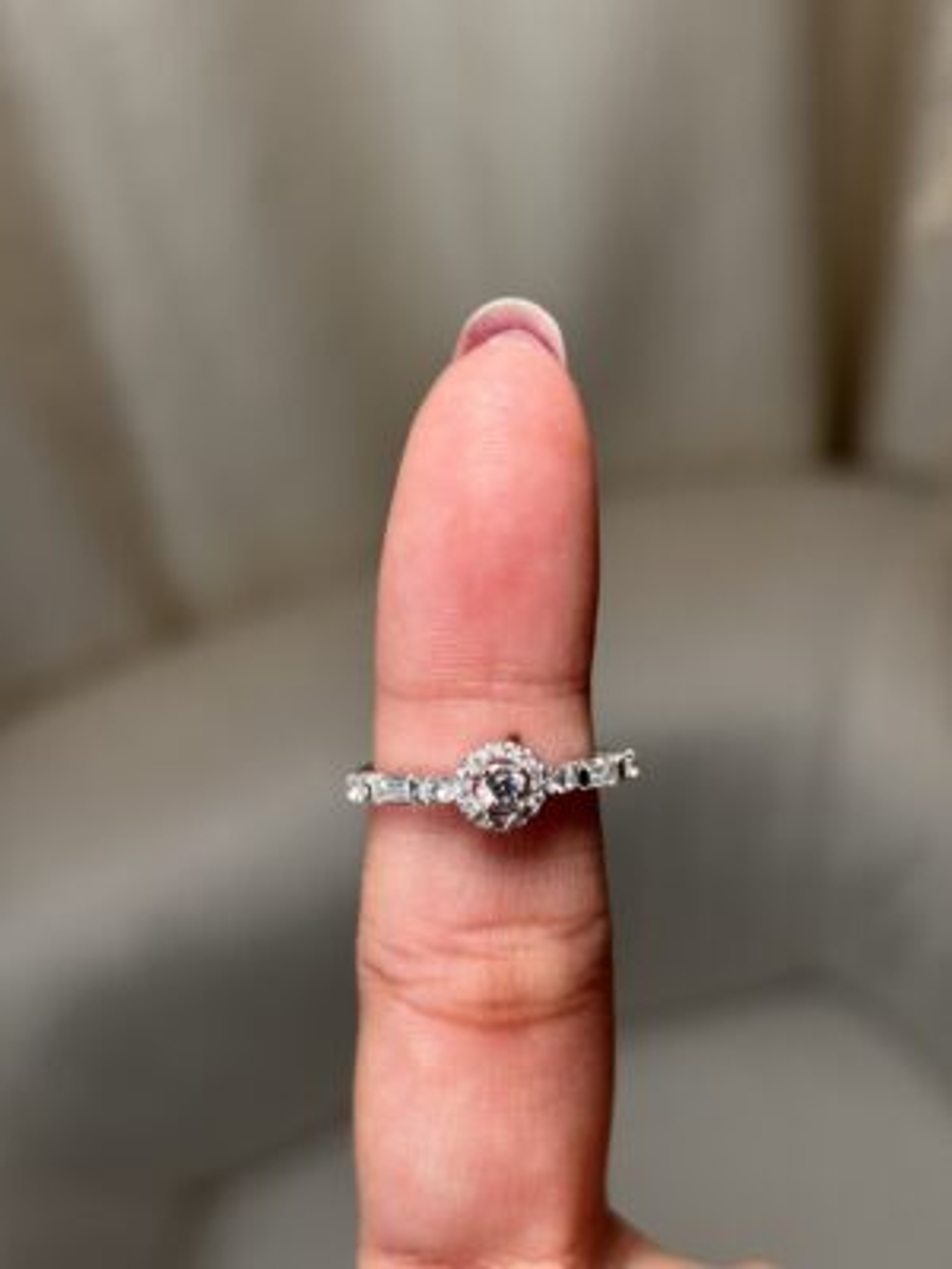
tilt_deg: -54.3
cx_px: 476
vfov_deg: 36.8
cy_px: 634
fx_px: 1907
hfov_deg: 28.0
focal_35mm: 52
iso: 50
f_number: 1.6
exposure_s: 1/112
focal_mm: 5.96
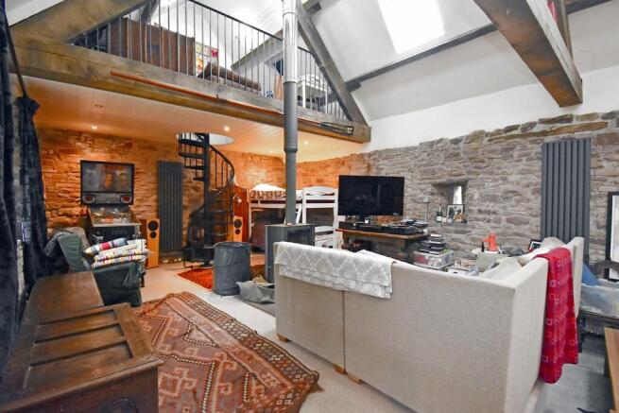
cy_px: 206
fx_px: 258
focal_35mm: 15
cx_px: 310
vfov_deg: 77.4
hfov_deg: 100.4
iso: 3600
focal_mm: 10
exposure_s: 1/60
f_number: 4.5
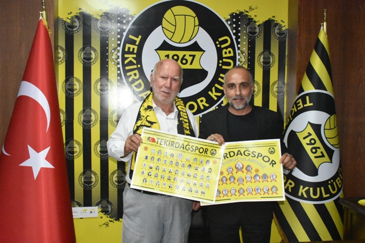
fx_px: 395
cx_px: 182
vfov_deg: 34.2
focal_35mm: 39
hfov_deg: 49.5
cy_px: 122
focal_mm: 26
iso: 12800
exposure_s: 1/125
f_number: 10
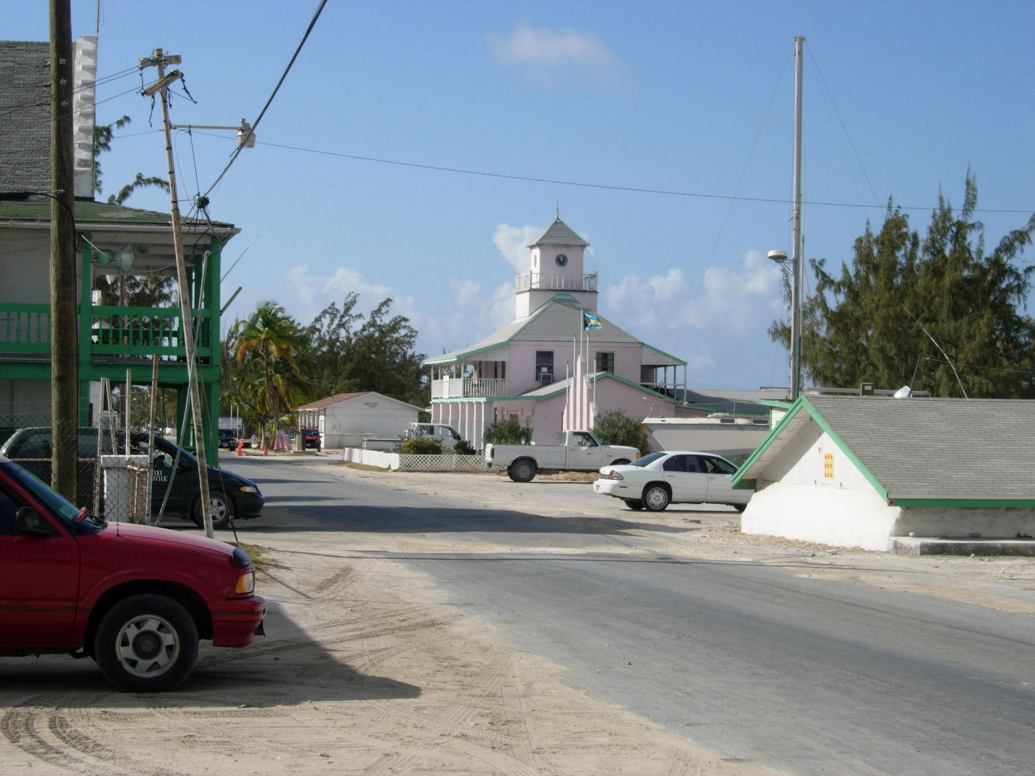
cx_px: 518
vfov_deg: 18.0
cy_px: 388
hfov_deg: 23.8
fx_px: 2452
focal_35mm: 82
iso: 64
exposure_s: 1/470
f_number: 6.8
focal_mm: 17
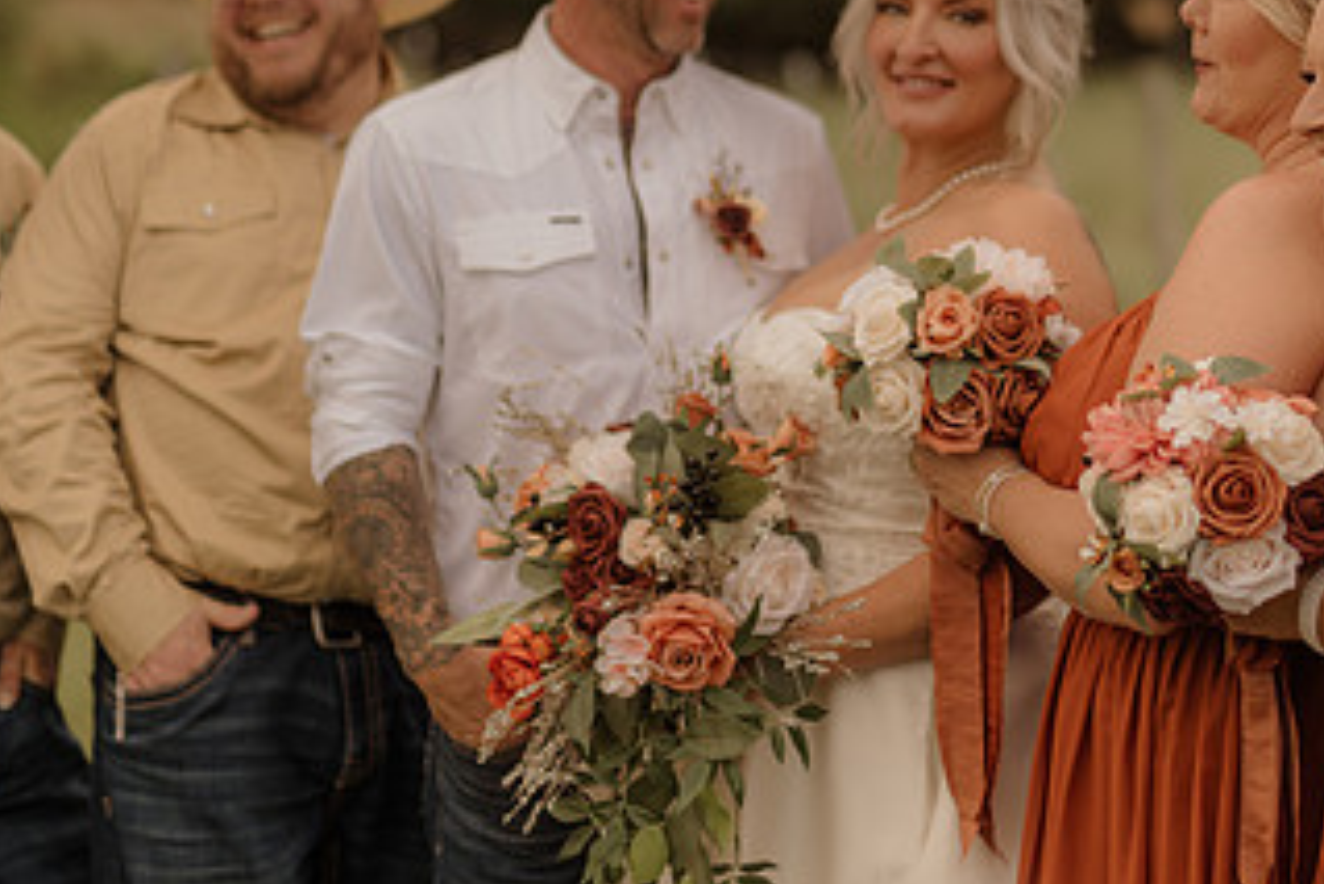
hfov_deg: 22.4
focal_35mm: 91
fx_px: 3348
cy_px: 172
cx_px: 751
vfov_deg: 14.9
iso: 125
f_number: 1.4
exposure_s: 1/2000
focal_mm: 50
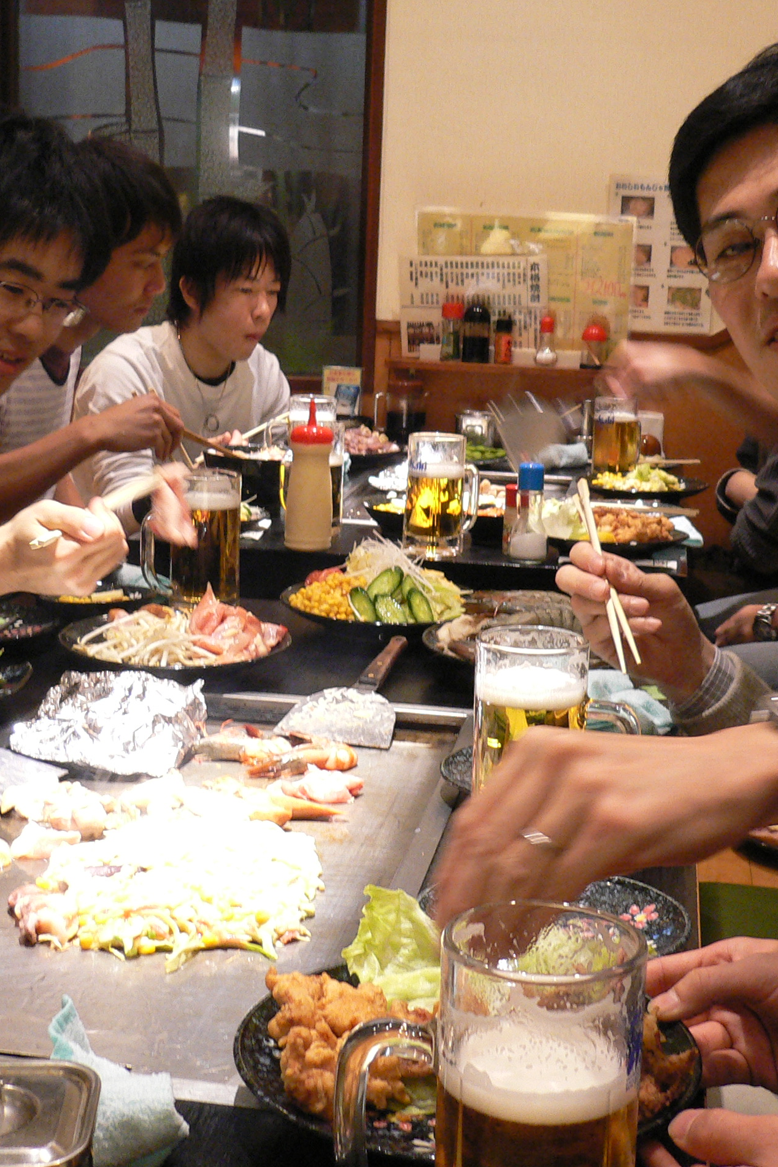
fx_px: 1588
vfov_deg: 40.3
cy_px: 587
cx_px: 399
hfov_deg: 27.5
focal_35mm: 49
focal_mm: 5.8
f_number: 2.8
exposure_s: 1/15
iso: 200
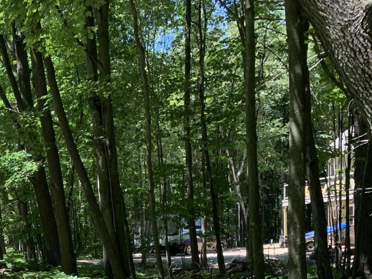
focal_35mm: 60
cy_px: 301
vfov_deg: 23.1
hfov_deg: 29.5
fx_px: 645
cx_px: -22
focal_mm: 4.25
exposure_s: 1/234
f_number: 1.8
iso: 25
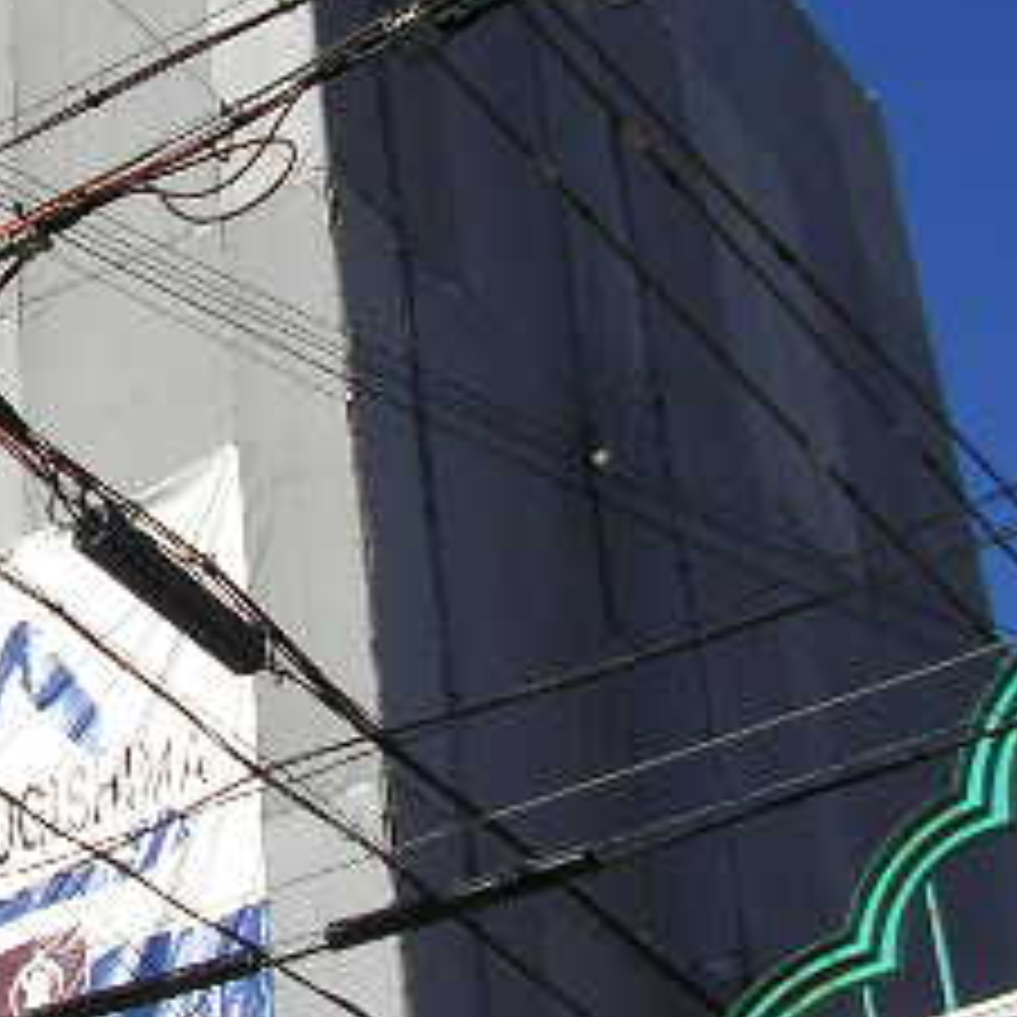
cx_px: -230
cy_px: 477
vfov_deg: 18.3
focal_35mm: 95
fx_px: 3158
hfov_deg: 17.4
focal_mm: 5.8
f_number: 4.1
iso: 71
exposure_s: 1/1200
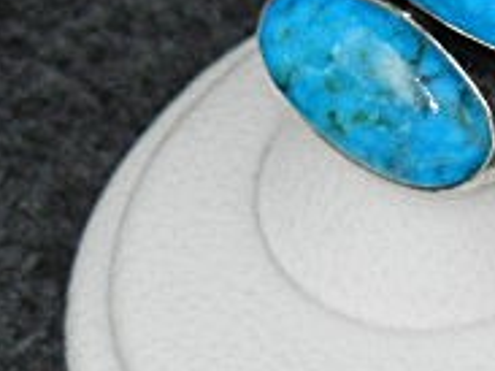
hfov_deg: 5.5
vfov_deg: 4.2
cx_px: 498
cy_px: -11
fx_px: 5102
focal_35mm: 357
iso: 676
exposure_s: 1/30
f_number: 4.5
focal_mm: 18.3
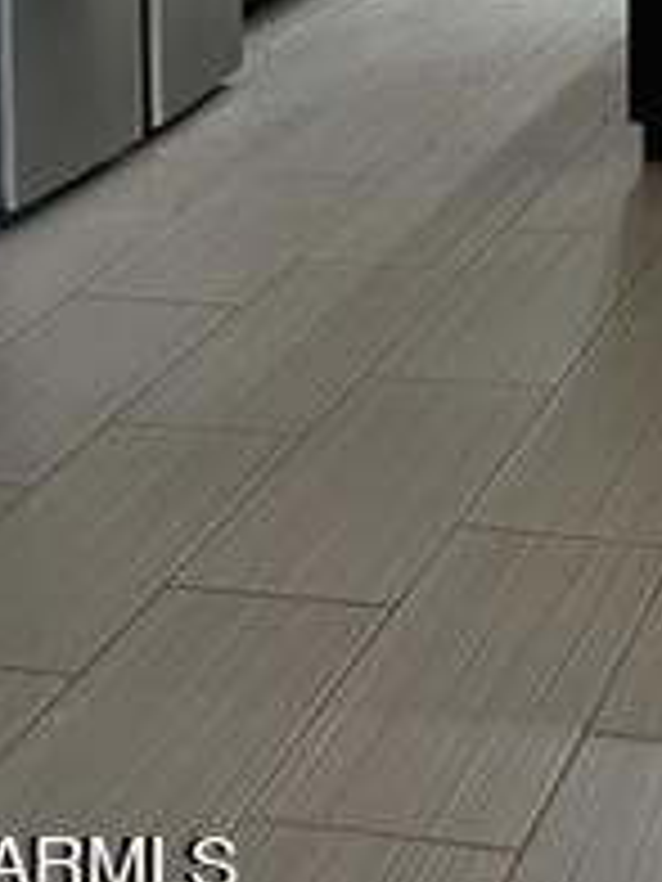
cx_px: 851
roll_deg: -0.2
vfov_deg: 19.9
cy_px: -450
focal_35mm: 85
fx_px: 2167
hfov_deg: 16.5
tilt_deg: -3.4
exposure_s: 1/60
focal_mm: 5.7
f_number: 1.5
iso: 100
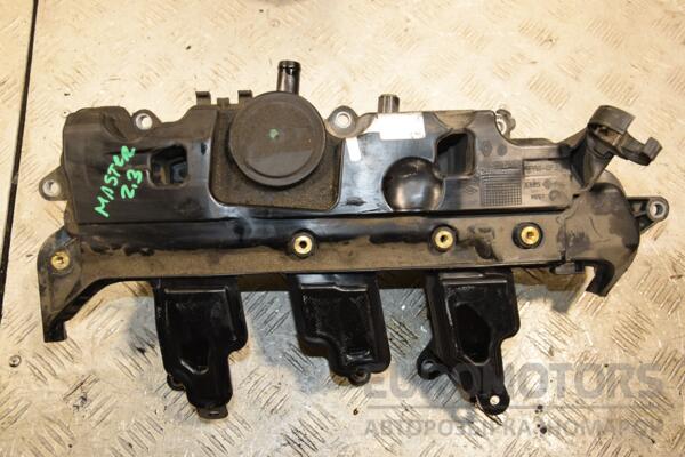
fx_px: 685
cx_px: 342
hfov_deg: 53.1
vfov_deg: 36.9
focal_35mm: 36
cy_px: 228
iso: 800
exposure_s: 1/200
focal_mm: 24
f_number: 5.6
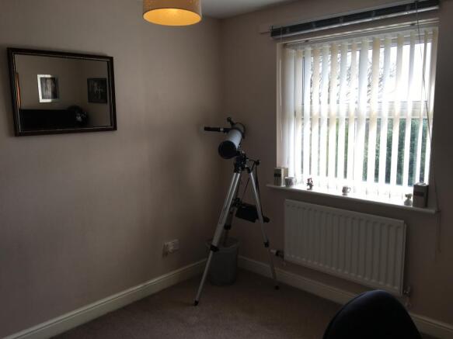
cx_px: 226
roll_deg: +1.5
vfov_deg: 48.2
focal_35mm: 29
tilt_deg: -7.7
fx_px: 379
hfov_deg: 61.7
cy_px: 170
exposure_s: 1/100
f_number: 2.2
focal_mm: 4.15
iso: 32
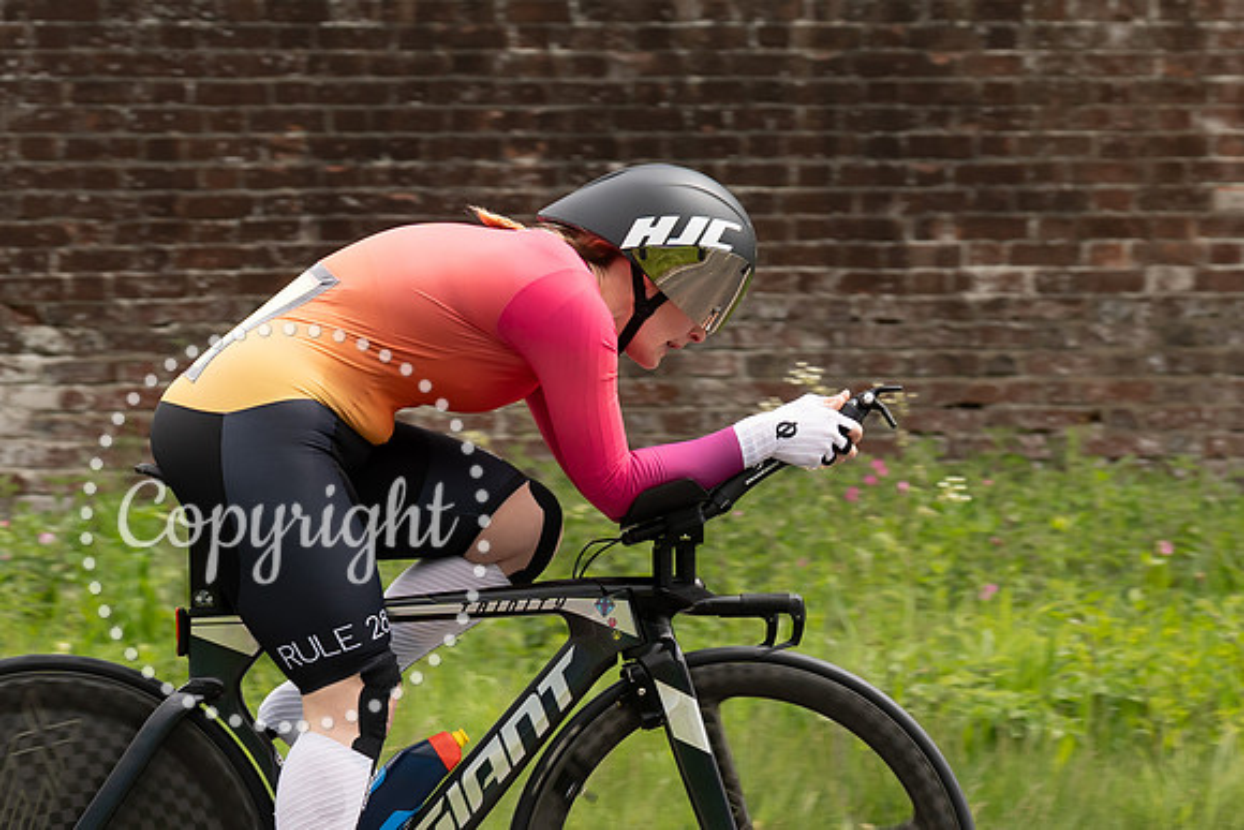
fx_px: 6593
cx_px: 531
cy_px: 336
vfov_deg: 7.2
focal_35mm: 191
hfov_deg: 10.8
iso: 400
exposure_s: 1/1000
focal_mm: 70
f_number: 4.5
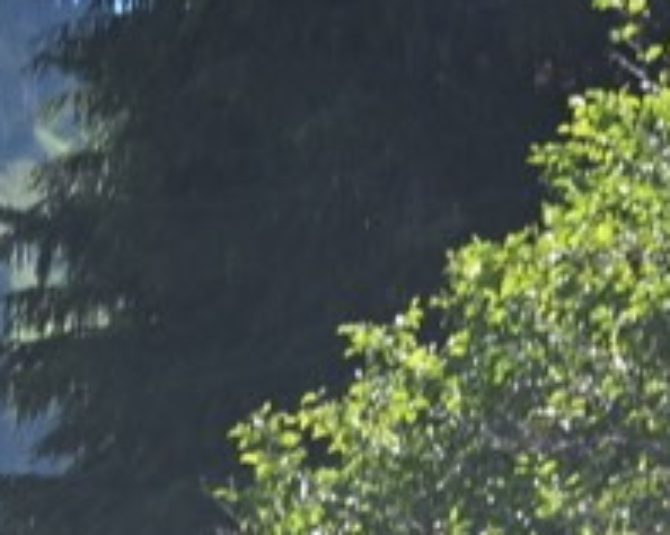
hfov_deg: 6.8
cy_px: 1331
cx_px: -1103
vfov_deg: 5.6
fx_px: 5269
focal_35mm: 266
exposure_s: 1/250
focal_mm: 35
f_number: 5.6
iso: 125
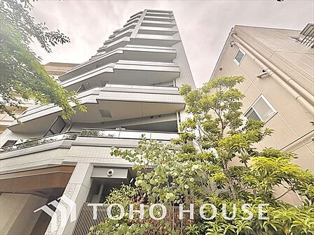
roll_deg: +2.2
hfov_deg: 102.1
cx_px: 157
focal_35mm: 14
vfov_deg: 85.7
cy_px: 118
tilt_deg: +37.1
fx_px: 127
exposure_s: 1/214
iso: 64
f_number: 2.2
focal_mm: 2.22
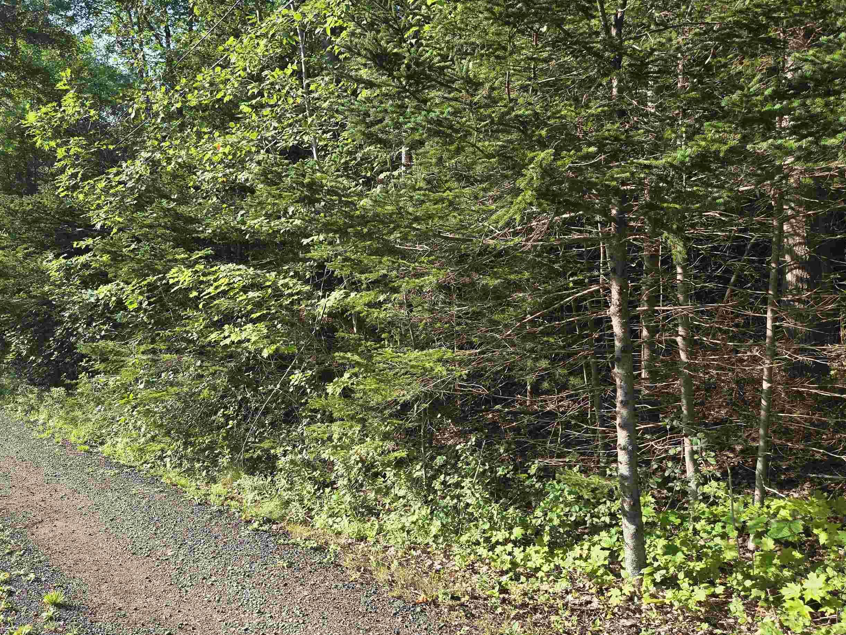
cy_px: 333
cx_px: 338
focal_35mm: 29
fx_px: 709
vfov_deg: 48.2
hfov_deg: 61.1
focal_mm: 5.4
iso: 80
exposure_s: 1/919
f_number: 1.8
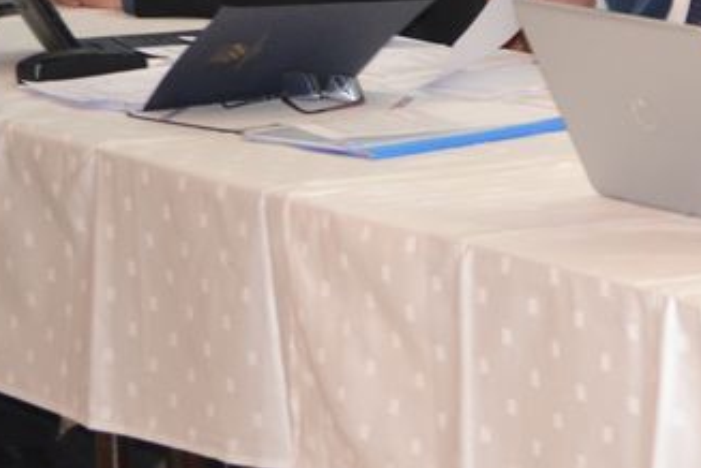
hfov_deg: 7.8
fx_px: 5034
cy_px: -173
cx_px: 1068
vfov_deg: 5.3
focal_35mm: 259
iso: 1400
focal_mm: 55
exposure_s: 1/60
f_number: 4
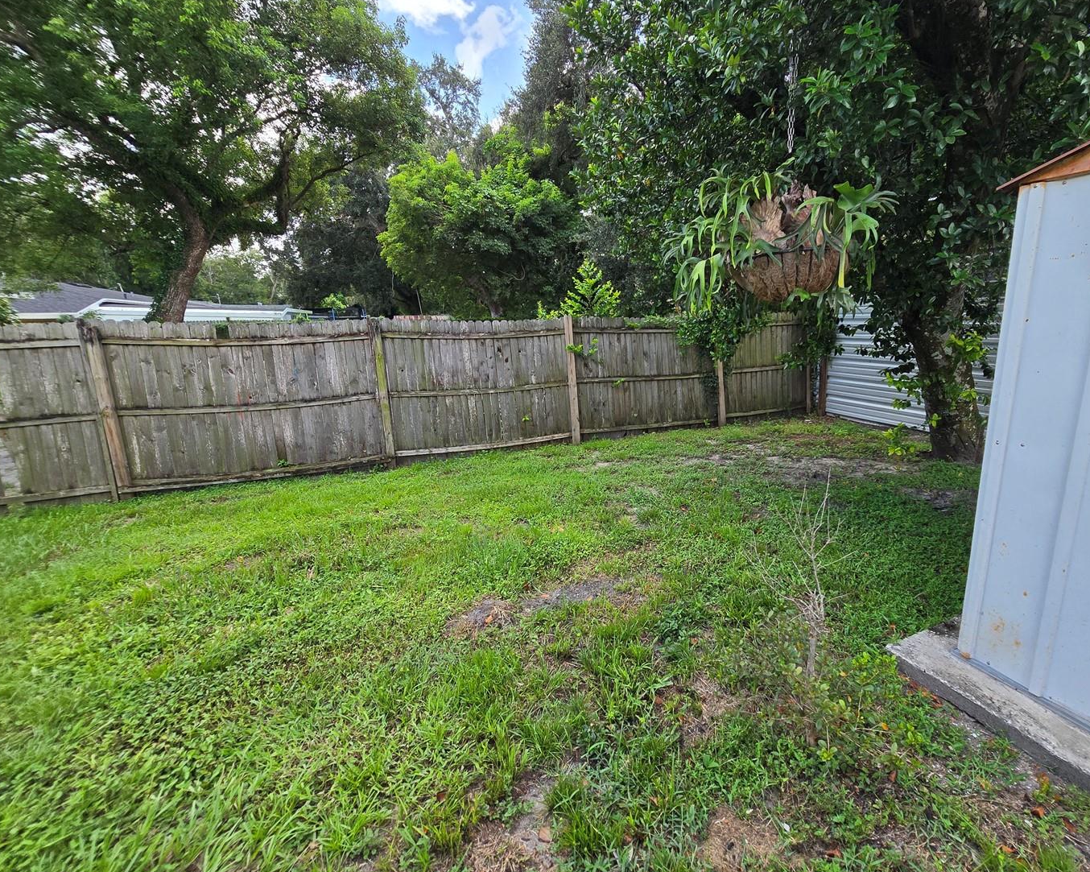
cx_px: 637
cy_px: 427
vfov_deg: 84.0
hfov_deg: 95.9
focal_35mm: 15
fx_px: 484
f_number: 2.2
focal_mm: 2.2
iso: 50
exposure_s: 1/407
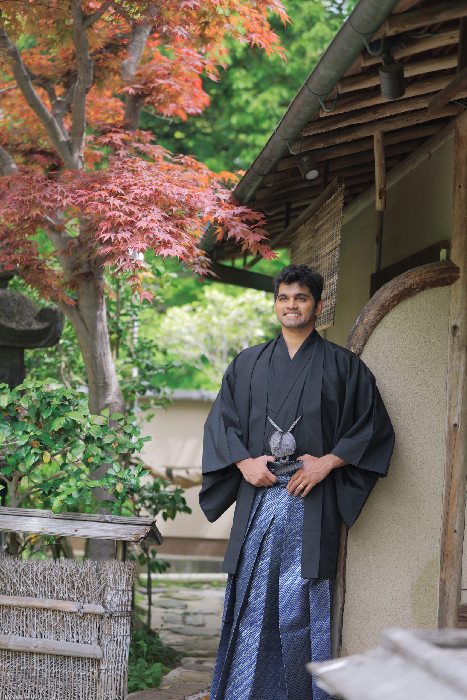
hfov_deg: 15.7
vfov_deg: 23.4
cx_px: 234
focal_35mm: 87
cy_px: 350
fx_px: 1693
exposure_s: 1/400
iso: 160
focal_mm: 87
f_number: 2.8
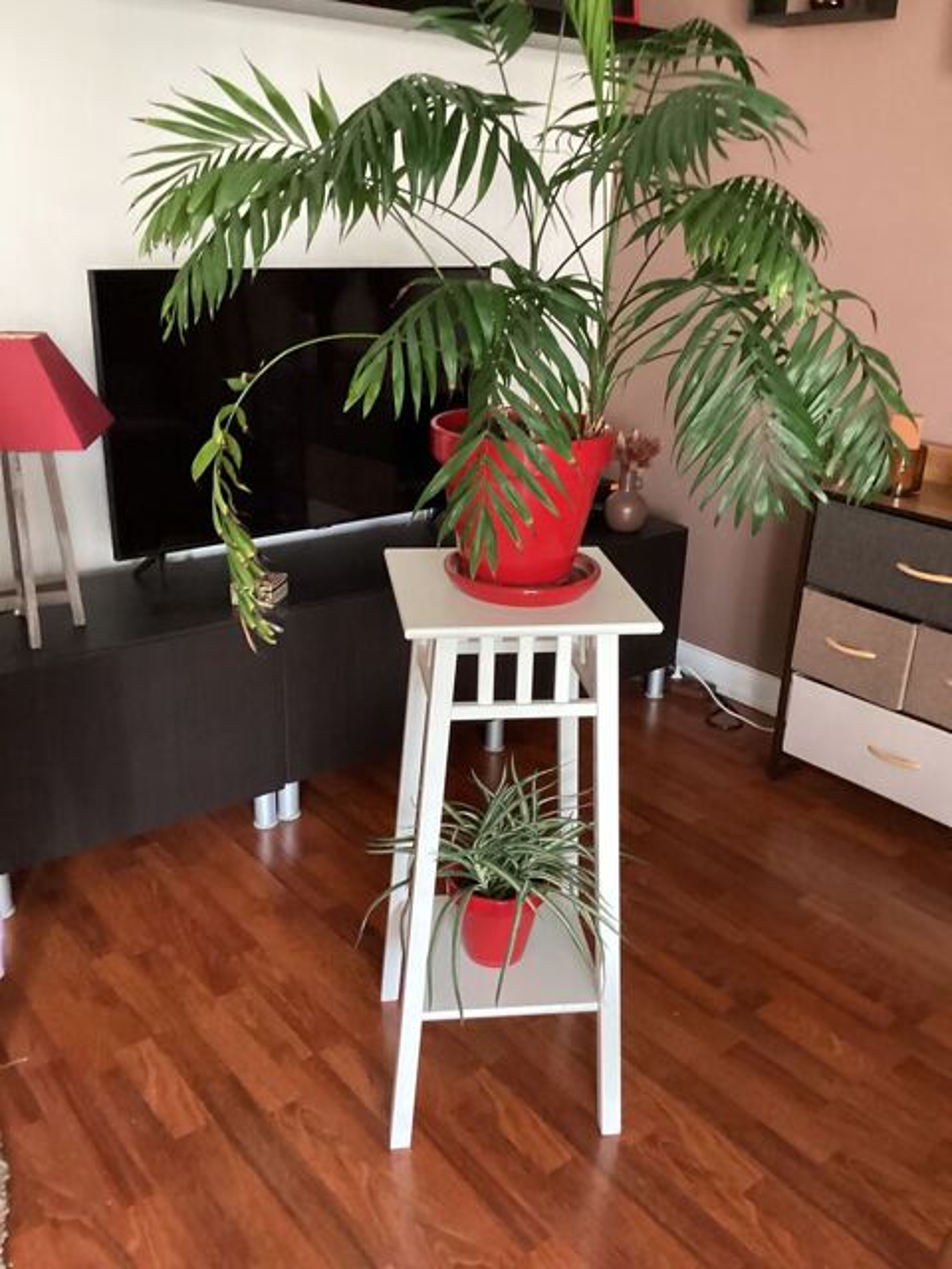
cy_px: 634
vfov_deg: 58.4
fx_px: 1137
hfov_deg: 45.4
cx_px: 476
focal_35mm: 31
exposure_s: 1/30
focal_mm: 3.3
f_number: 2.4
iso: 500
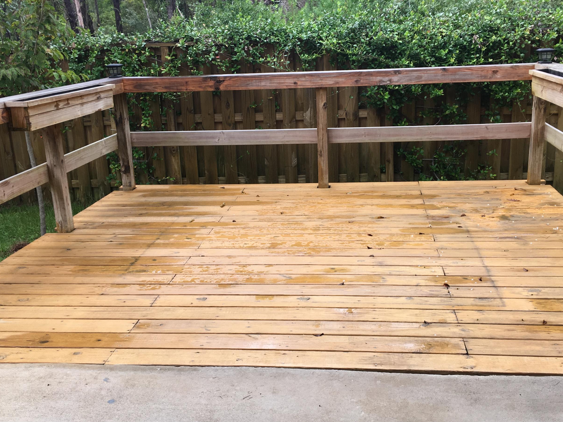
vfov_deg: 39.6
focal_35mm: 36
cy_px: 184
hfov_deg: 51.3
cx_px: 298
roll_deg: +2.5
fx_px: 586
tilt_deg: -14.8
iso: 25
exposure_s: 1/120
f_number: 2.2
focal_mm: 4.15
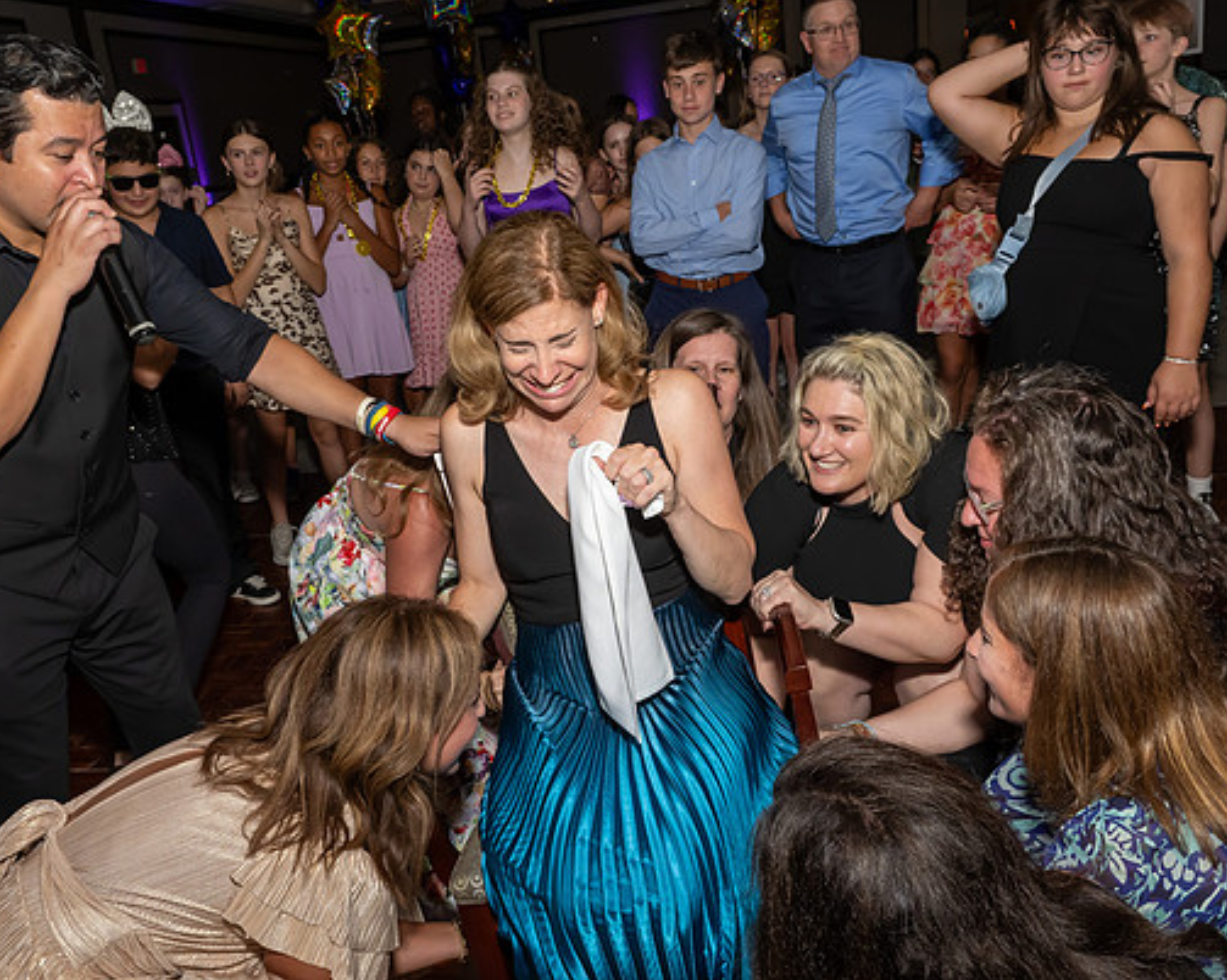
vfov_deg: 49.9
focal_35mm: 29
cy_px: 478
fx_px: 1053
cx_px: 572
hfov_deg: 60.4
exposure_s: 1/250
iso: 1000
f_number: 8
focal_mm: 17
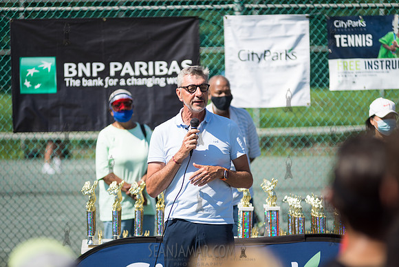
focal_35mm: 201
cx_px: 200
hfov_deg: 10.3
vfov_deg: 6.9
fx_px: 2223
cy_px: 134
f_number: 4.5
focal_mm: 200
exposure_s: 1/1250
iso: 125
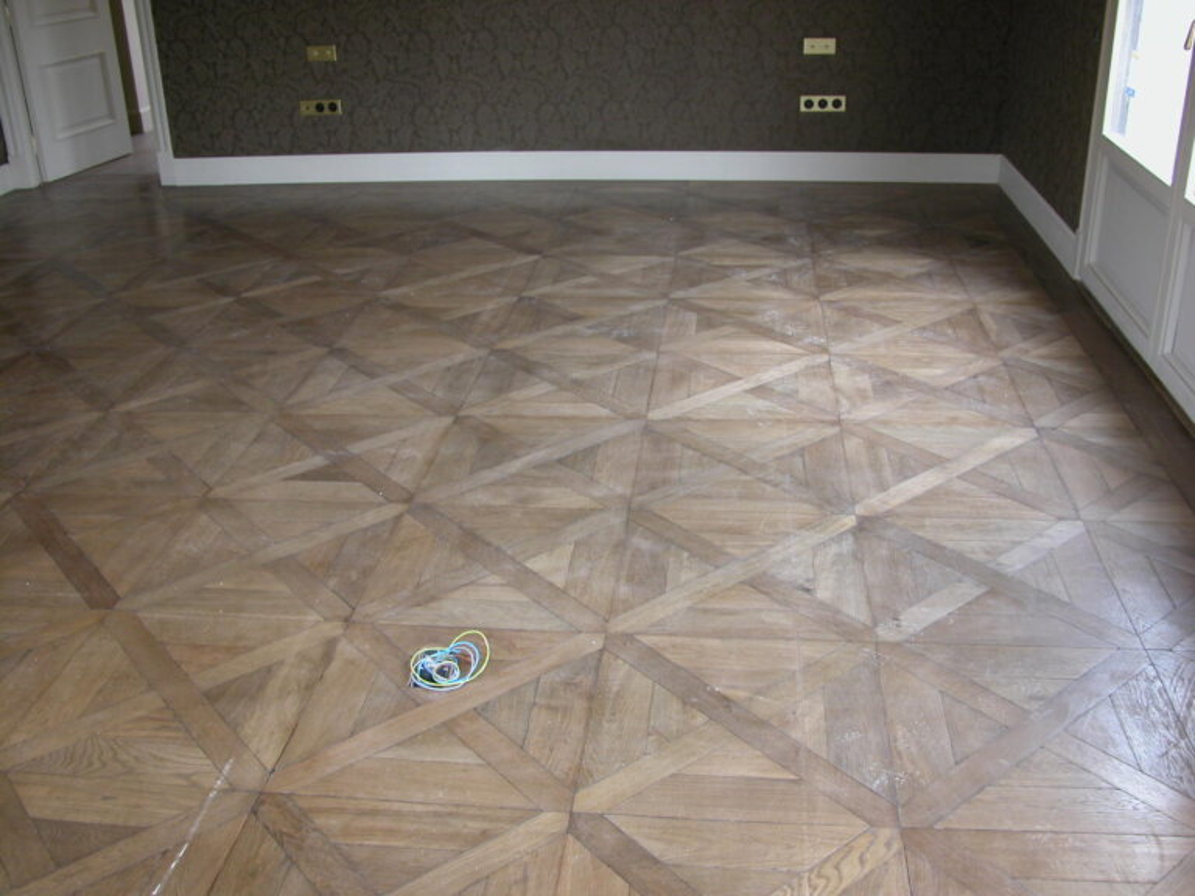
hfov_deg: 54.0
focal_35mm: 34
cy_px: 448
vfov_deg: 41.8
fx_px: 1174
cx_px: 598
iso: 100
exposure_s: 1/13.5
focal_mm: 8.9
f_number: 2.8
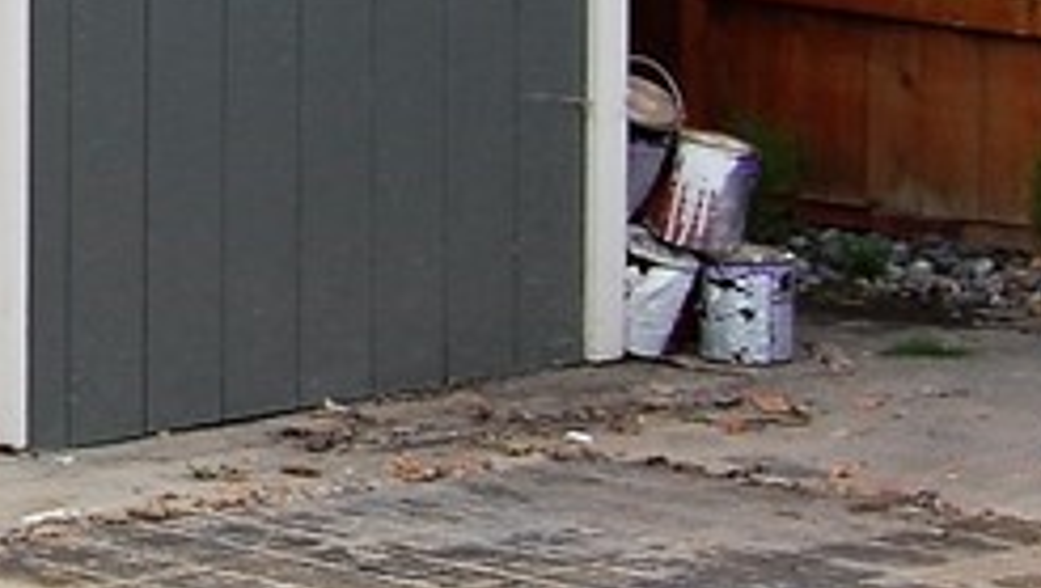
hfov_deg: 10.9
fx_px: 4974
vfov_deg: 6.6
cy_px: -601
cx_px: -1069
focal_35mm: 180
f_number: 6.3
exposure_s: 1/160
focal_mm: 26
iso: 200
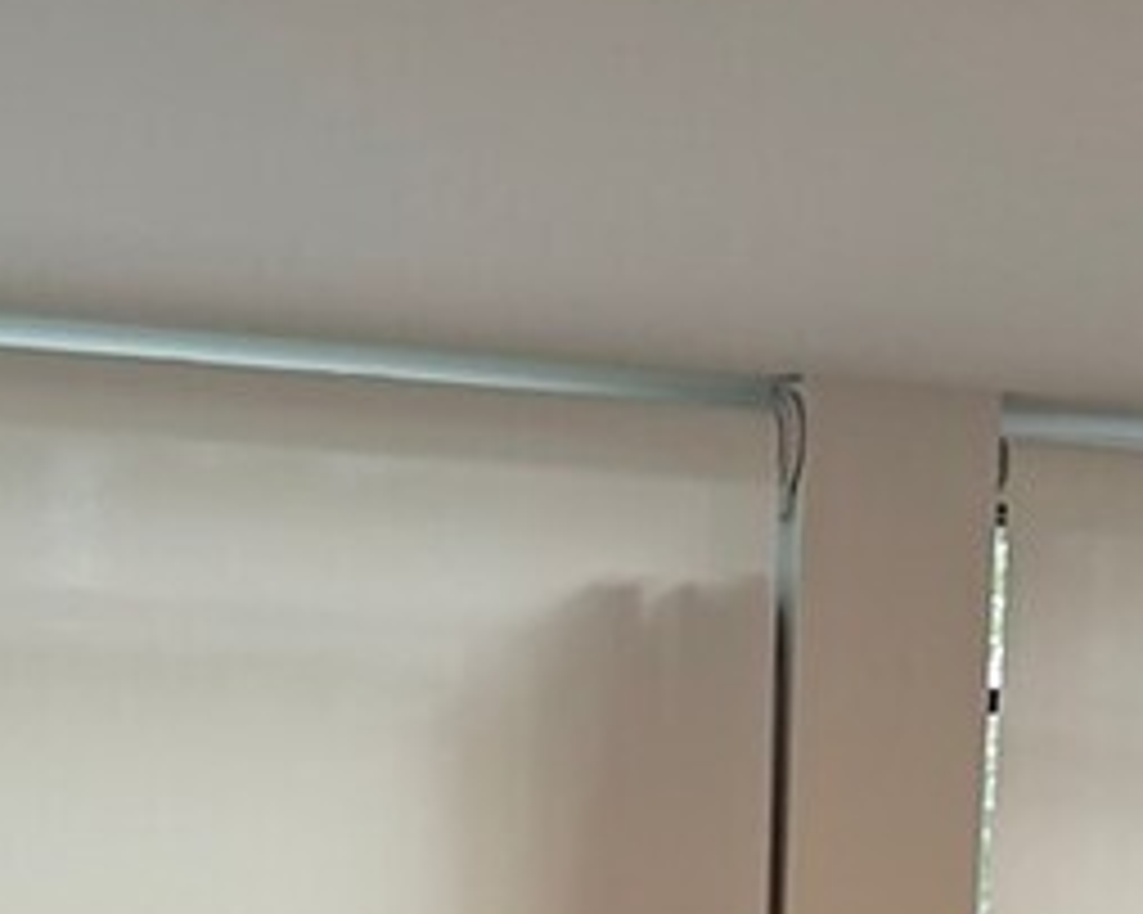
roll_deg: -0.4
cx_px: 194
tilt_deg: -14.6
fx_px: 4497
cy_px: 2850
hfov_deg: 14.4
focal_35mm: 133
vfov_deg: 9.1
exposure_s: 1/60
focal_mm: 6.76
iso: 160
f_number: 1.78
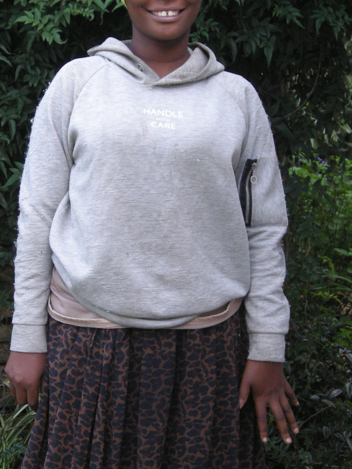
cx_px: 106
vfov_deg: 18.5
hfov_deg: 13.9
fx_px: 1437
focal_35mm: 106
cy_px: 307
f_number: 3.5
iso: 174
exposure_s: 1/58.7
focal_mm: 12.9
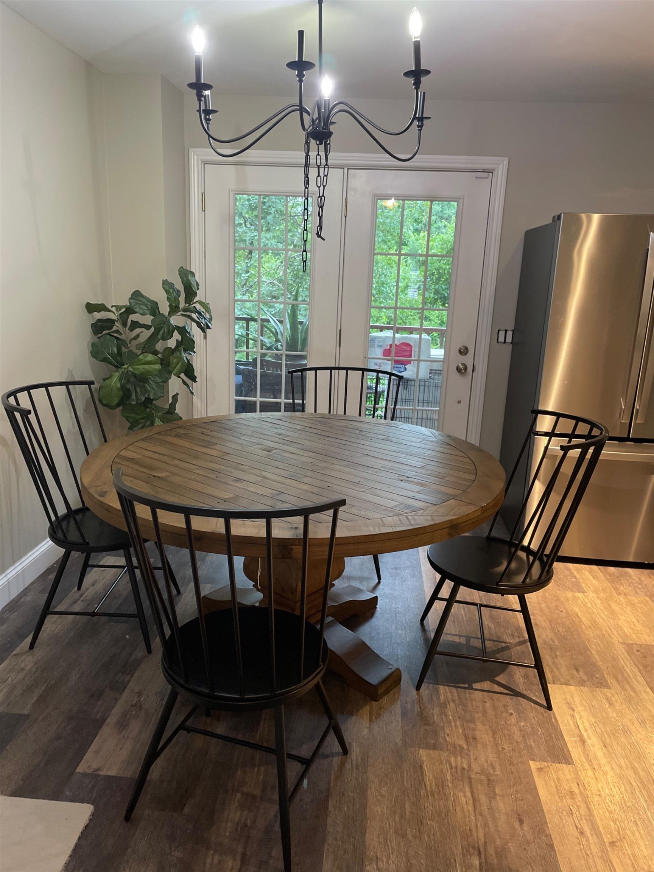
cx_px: 327
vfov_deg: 67.3
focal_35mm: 26
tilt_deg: -12.3
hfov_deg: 53.1
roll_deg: -1.5
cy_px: 436
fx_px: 655
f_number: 1.6
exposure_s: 1/60
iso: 400
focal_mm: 4.2
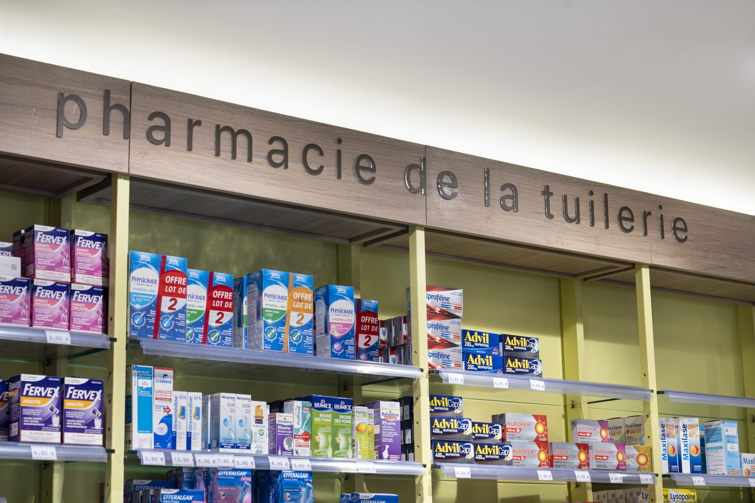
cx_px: 378
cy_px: 252
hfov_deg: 29.2
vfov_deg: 19.7
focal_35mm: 69
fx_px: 1447
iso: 100
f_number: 10
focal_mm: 69
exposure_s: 1/6
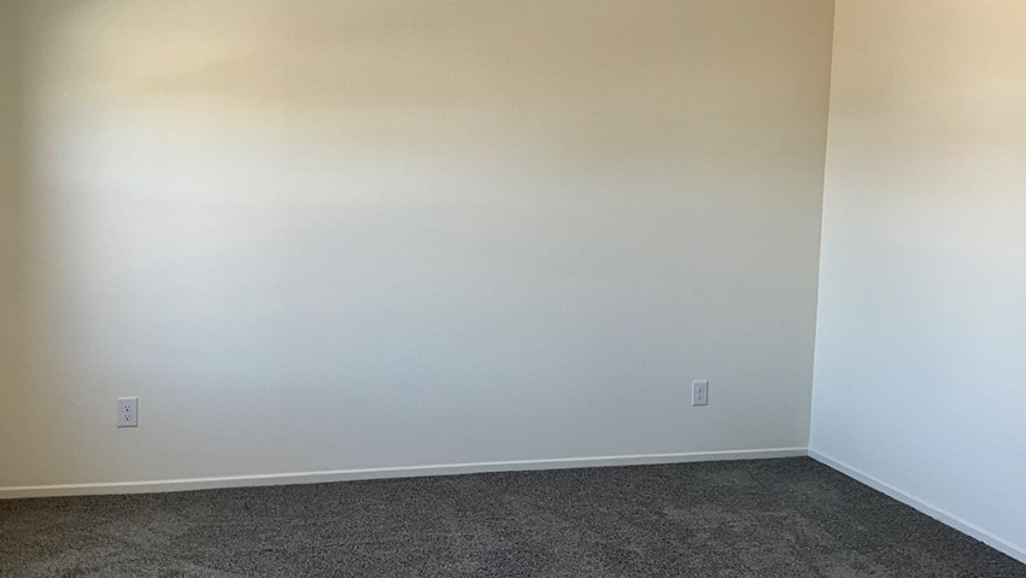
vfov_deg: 31.2
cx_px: 514
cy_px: 252
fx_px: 1034
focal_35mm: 38
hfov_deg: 52.8
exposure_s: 1/60
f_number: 1.8
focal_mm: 3
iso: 40
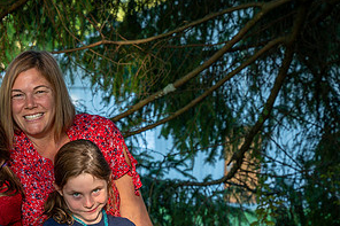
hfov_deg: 14.8
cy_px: 208
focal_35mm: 137
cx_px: 11
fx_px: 1293
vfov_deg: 9.9
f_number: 6.3
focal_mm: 70
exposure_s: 1/160
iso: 200
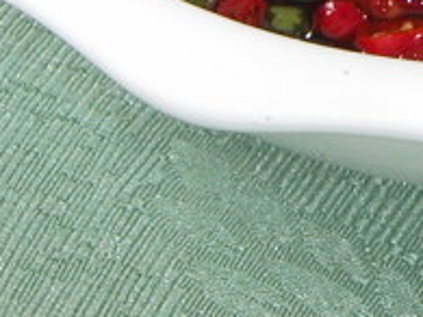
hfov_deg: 4.0
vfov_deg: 3.0
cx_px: 633
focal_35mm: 489
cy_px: -391
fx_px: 5972
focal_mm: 23.7
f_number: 5
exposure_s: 1/125
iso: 100
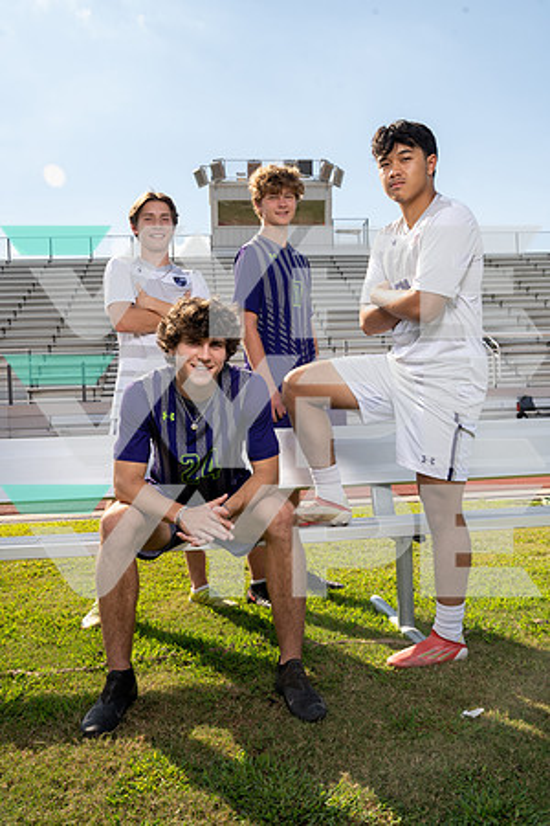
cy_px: 413
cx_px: 275
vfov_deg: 60.3
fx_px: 710
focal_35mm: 31
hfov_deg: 42.3
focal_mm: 31
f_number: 10
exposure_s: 1/250
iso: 320
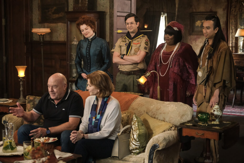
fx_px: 420
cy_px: 82
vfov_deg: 21.9
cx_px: 122
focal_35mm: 62
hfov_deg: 32.4
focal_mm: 41.4
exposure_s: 1/125
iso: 6400
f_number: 3.2
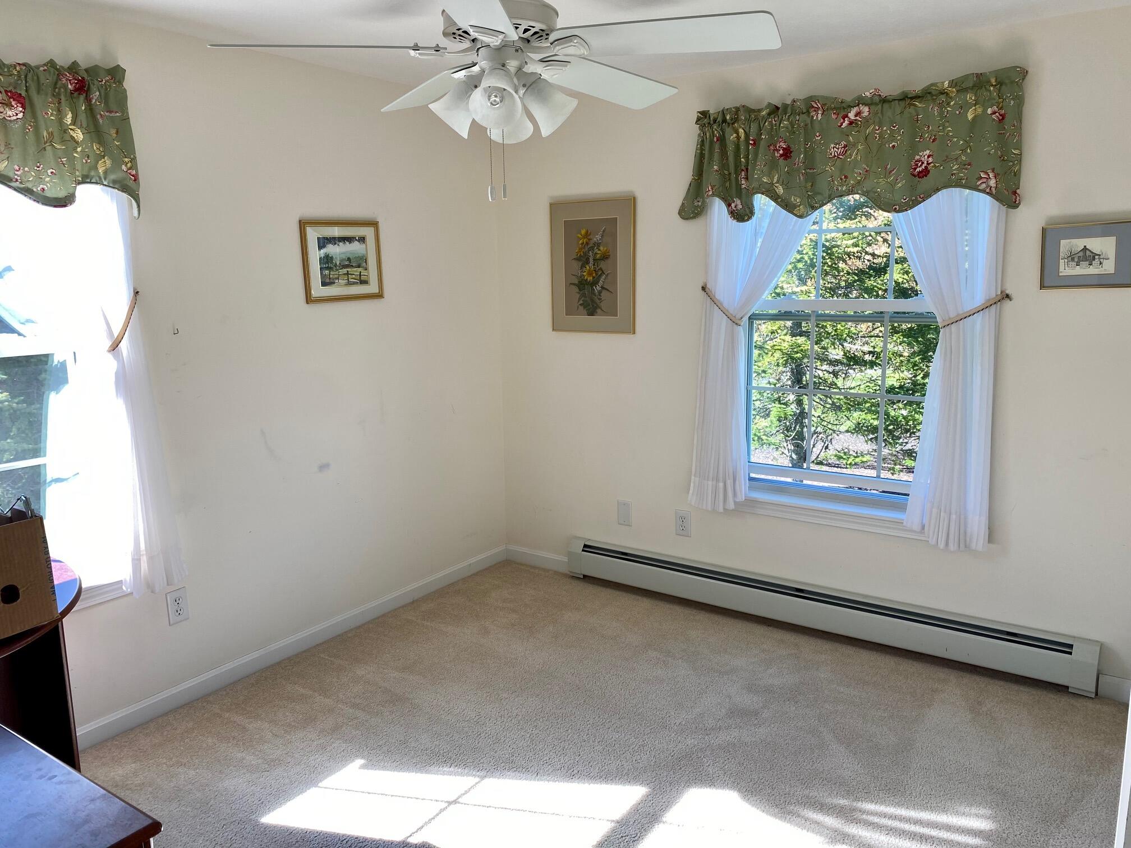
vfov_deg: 53.1
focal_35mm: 26
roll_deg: +0.9
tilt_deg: -9.6
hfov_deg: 67.3
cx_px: 566
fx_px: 849
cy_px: 424
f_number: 1.8
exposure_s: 1/122
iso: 32
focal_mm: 4.25
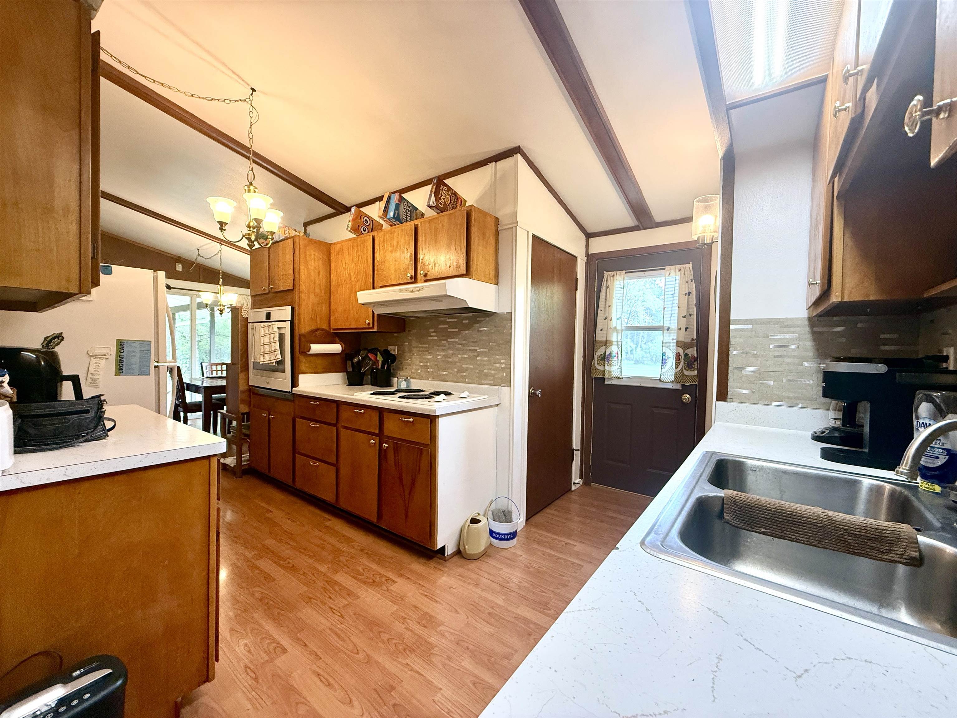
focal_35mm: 14
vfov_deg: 85.7
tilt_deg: -0.9
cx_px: 478
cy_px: 359
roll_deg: -1.1
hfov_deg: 102.1
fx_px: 387
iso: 320
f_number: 2.2
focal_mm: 2.22
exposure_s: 1/120
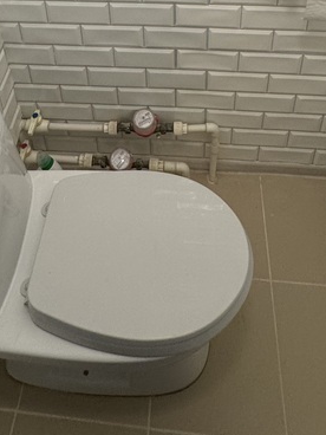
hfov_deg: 37.7
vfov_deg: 36.4
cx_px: 154
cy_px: -100
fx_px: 477
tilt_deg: -27.8
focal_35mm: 38
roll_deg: +1.6
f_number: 2.2
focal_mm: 2.22
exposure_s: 1/99
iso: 160
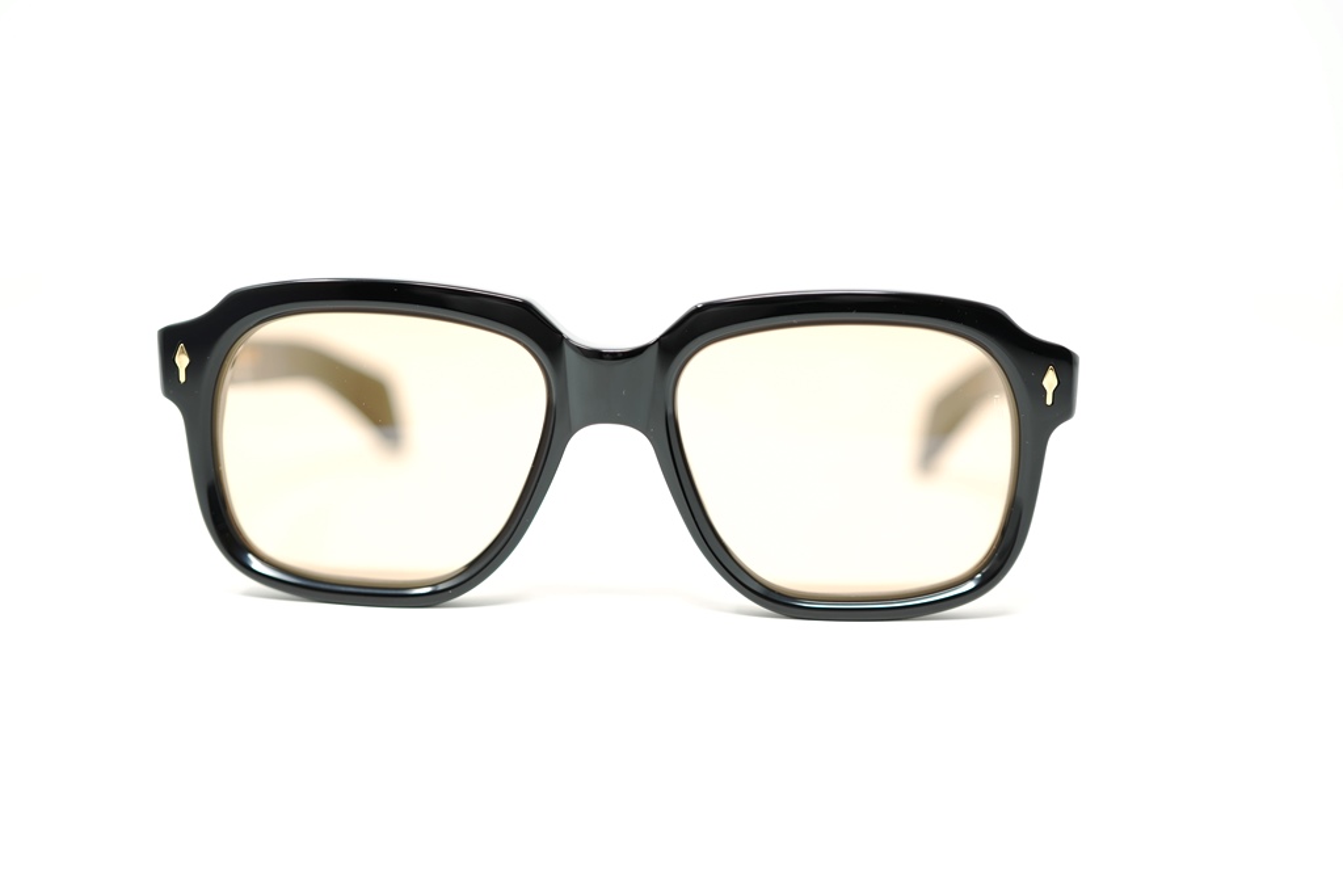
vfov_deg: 27.0
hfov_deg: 39.6
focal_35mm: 50
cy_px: 448
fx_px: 1865
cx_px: 672
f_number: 2.8
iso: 250
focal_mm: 50
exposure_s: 1/50
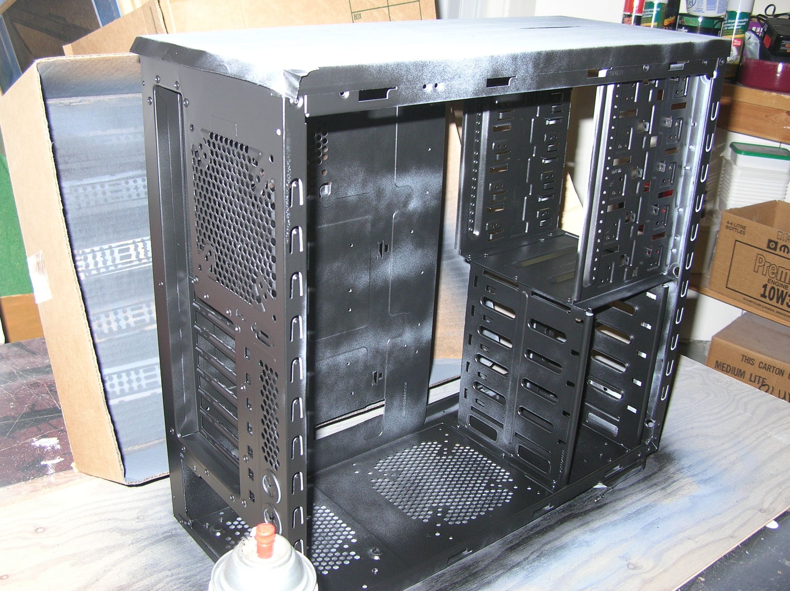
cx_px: 395
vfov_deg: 39.6
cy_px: 296
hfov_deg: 51.4
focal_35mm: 36
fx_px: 821
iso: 56
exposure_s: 1/60.1
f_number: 2.7
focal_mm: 6
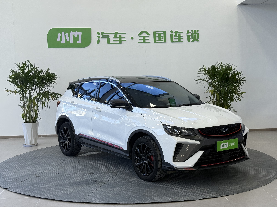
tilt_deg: -3.5
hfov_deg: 39.7
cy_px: 104
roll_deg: +1.1
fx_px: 384
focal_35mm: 48
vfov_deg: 30.3
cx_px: 138
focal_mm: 6.76
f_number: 1.78
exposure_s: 1/122
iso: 64
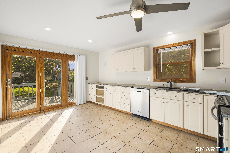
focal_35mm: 16
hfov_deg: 96.7
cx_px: 115
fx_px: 102
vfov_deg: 73.7
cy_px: 76
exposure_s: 1/8
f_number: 9
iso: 200
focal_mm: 16
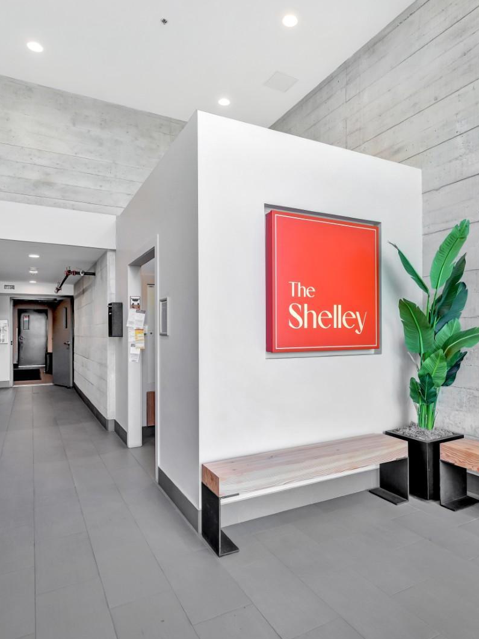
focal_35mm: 23
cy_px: 322
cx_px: 281
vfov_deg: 74.2
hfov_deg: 58.8
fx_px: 422
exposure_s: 1/40
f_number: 8
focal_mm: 15.6
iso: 400
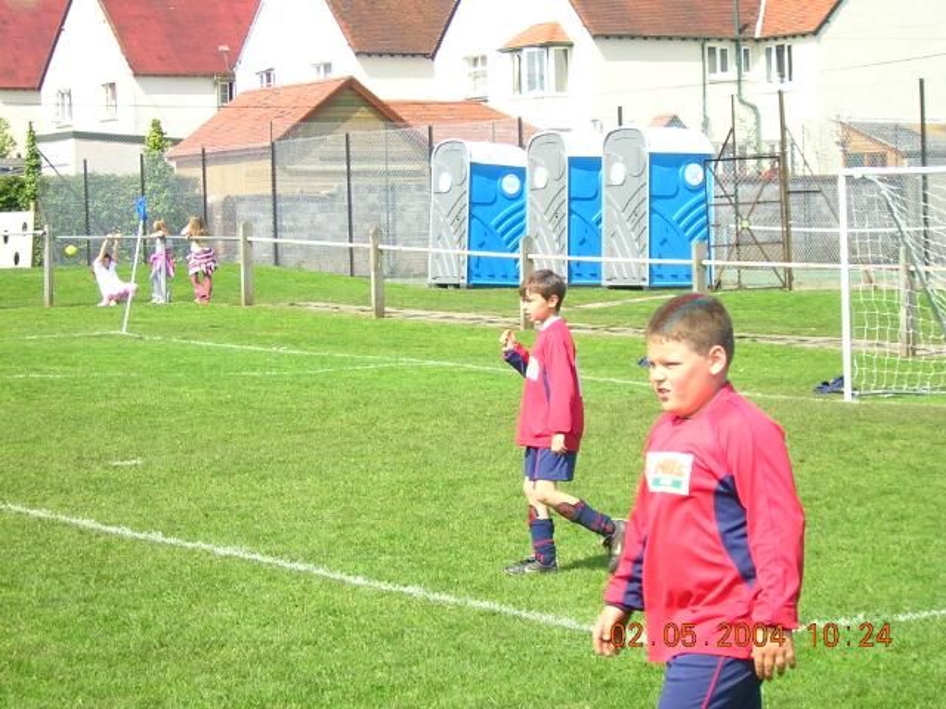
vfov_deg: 13.7
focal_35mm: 108
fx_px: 2951
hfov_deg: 18.2
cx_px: 473
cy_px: 354
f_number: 4.7
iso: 141
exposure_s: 1/246
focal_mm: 14.1
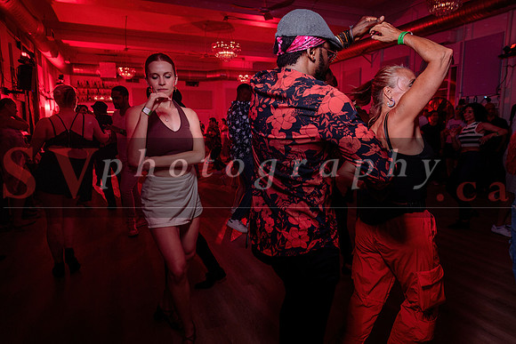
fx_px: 344
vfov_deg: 53.2
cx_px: 258
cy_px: 172
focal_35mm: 24
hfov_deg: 73.7
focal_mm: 24
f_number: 3.5
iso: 800
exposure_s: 1/60
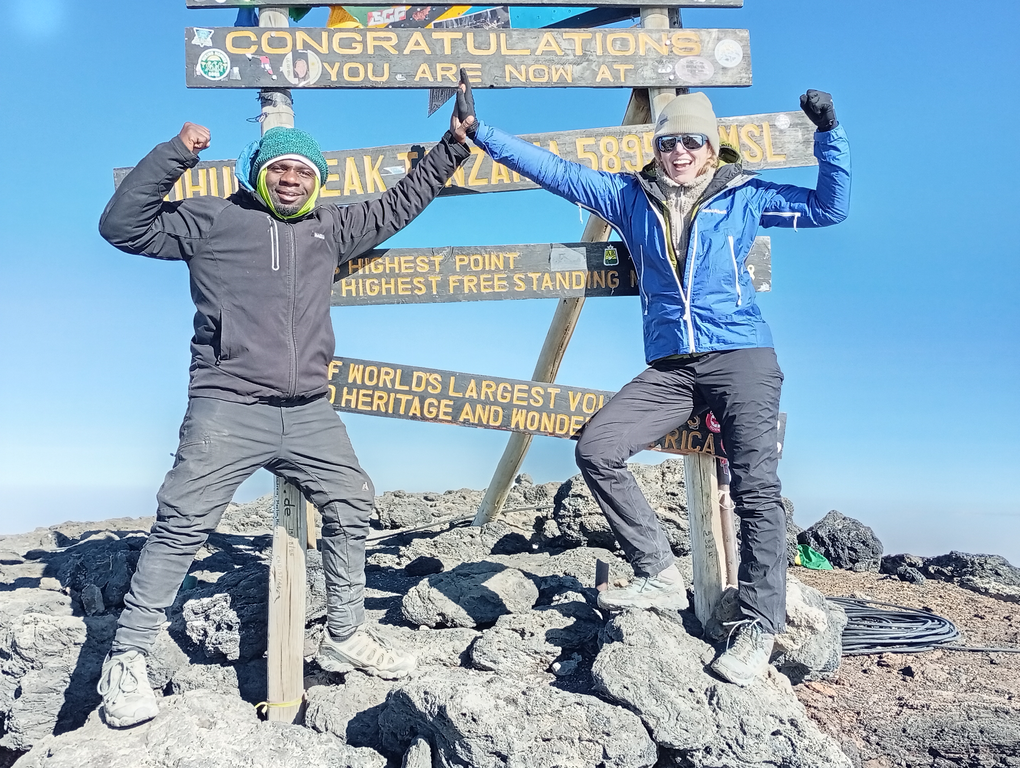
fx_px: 1151
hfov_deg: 47.8
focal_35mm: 39
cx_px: 510
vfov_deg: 36.9
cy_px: 384
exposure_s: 1/430
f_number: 1.8
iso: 50
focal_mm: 3.84
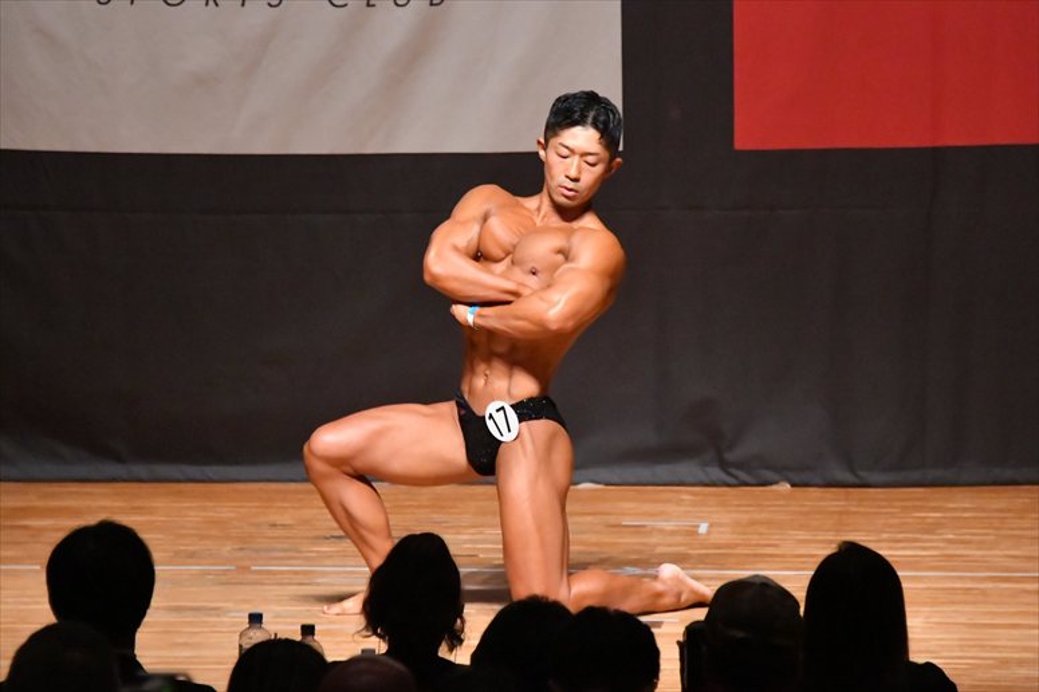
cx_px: 520
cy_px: 346
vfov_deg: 4.4
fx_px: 9087
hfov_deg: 6.5
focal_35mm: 315
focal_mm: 210
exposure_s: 1/400
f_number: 5.6
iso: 12800
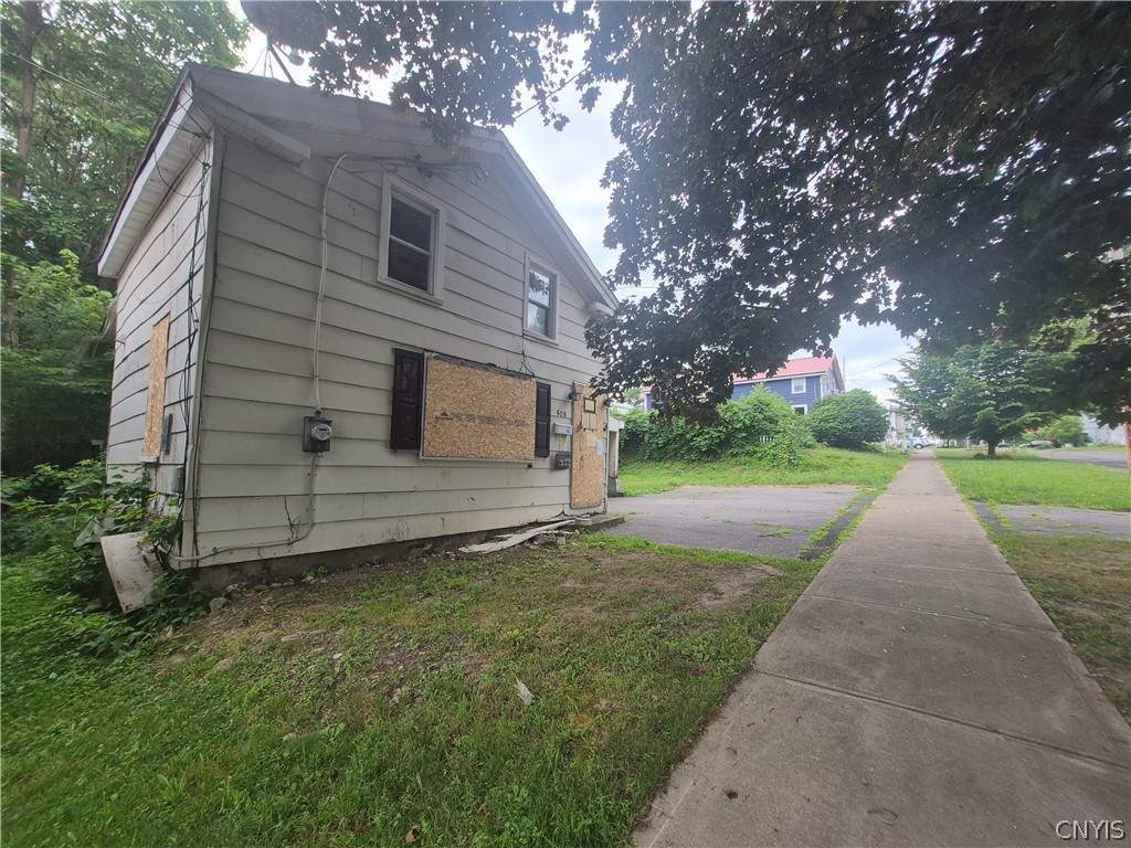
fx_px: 425
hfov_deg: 106.2
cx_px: 566
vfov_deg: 89.9
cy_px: 424
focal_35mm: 13
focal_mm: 1.74
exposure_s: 1/131
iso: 40
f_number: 2.2
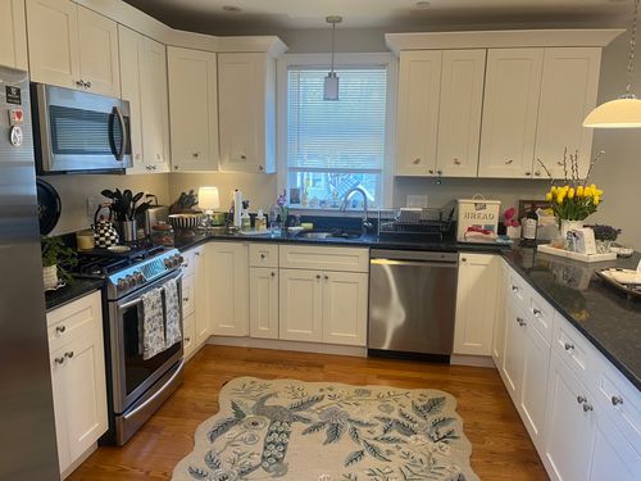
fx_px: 481
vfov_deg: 53.1
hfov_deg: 67.3
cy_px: 240
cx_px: 320
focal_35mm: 26
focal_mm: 5.1
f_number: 1.6
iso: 80
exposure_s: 1/60
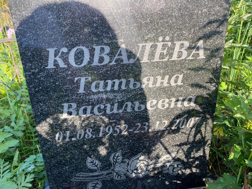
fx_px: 189
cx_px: 126
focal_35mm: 26
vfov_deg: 53.1
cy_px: 94
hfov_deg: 67.3
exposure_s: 1/249
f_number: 1.8
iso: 32
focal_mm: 4.25
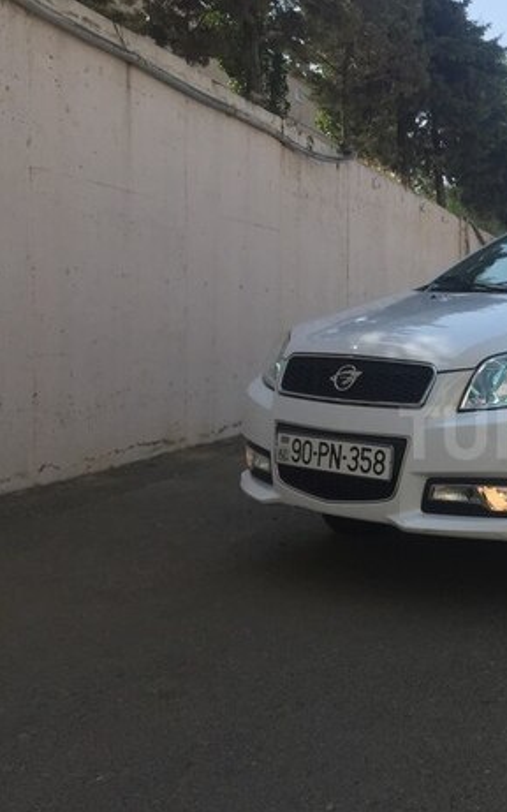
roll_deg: -1.3
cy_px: 432
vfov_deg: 45.2
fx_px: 973
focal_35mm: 44
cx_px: 579
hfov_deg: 26.5
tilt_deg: -7.9
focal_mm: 4.15
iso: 32
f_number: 2.2
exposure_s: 1/1799
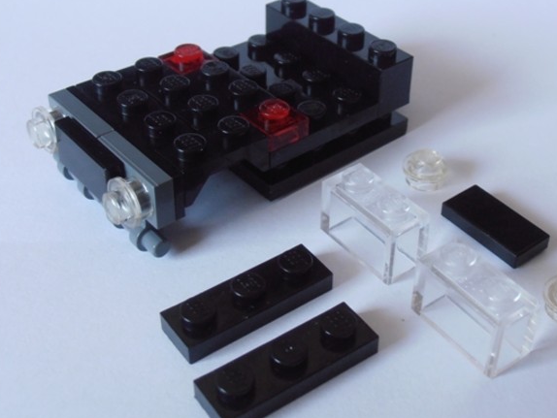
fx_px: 934
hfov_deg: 33.1
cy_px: 153
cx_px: 329
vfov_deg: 25.2
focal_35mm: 58
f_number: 3.9
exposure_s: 1/25
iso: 125
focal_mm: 6.61
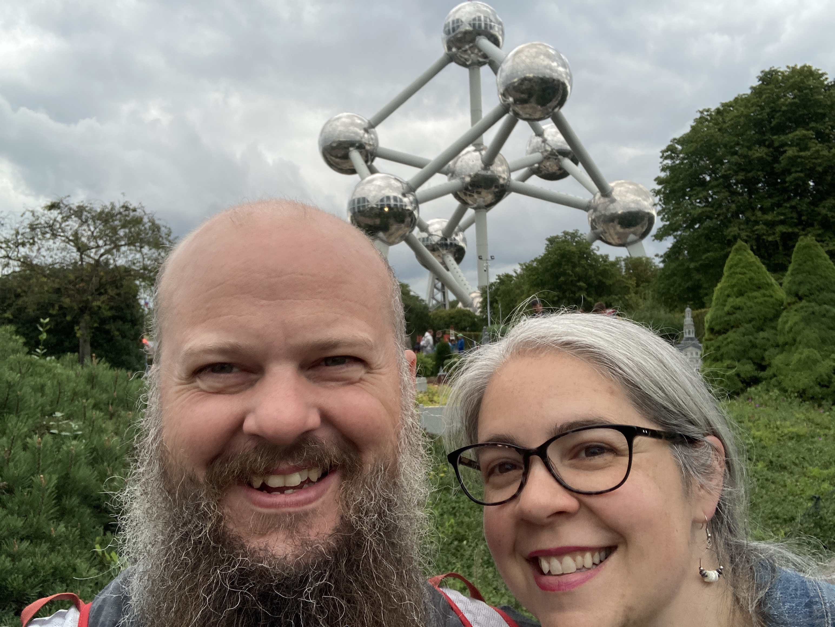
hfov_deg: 56.8
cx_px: 418
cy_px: 314
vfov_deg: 44.2
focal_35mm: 32
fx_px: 772
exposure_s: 1/344
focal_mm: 2.87
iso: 20
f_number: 2.2
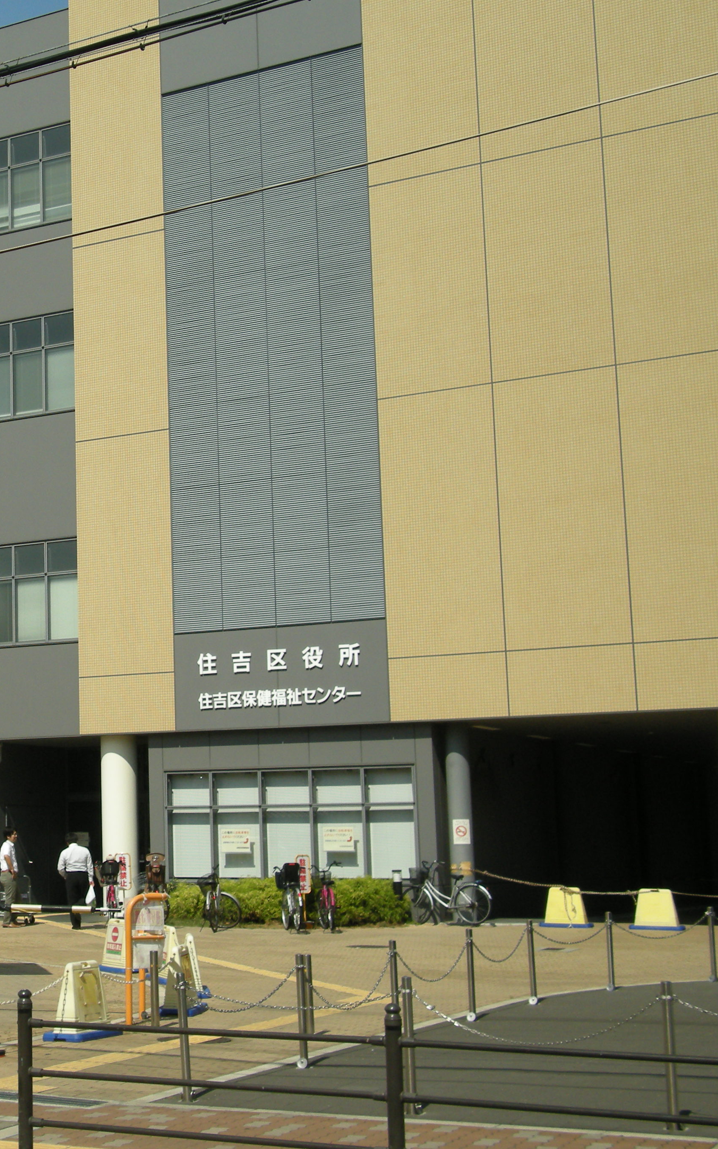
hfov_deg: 21.3
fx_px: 1816
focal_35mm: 58
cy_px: 568
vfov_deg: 35.1
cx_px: -62
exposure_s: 1/317
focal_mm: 7.9
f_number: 8
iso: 88
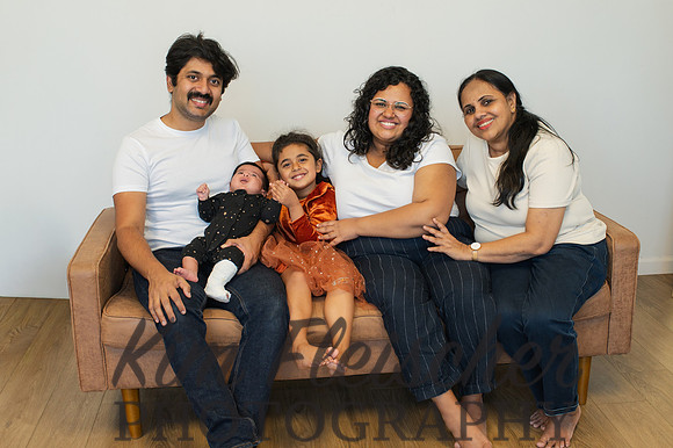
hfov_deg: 42.5
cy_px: 210
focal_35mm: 46
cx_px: 347
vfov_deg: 29.0
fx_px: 865
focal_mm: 35
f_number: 5
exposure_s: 1/200
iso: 1000
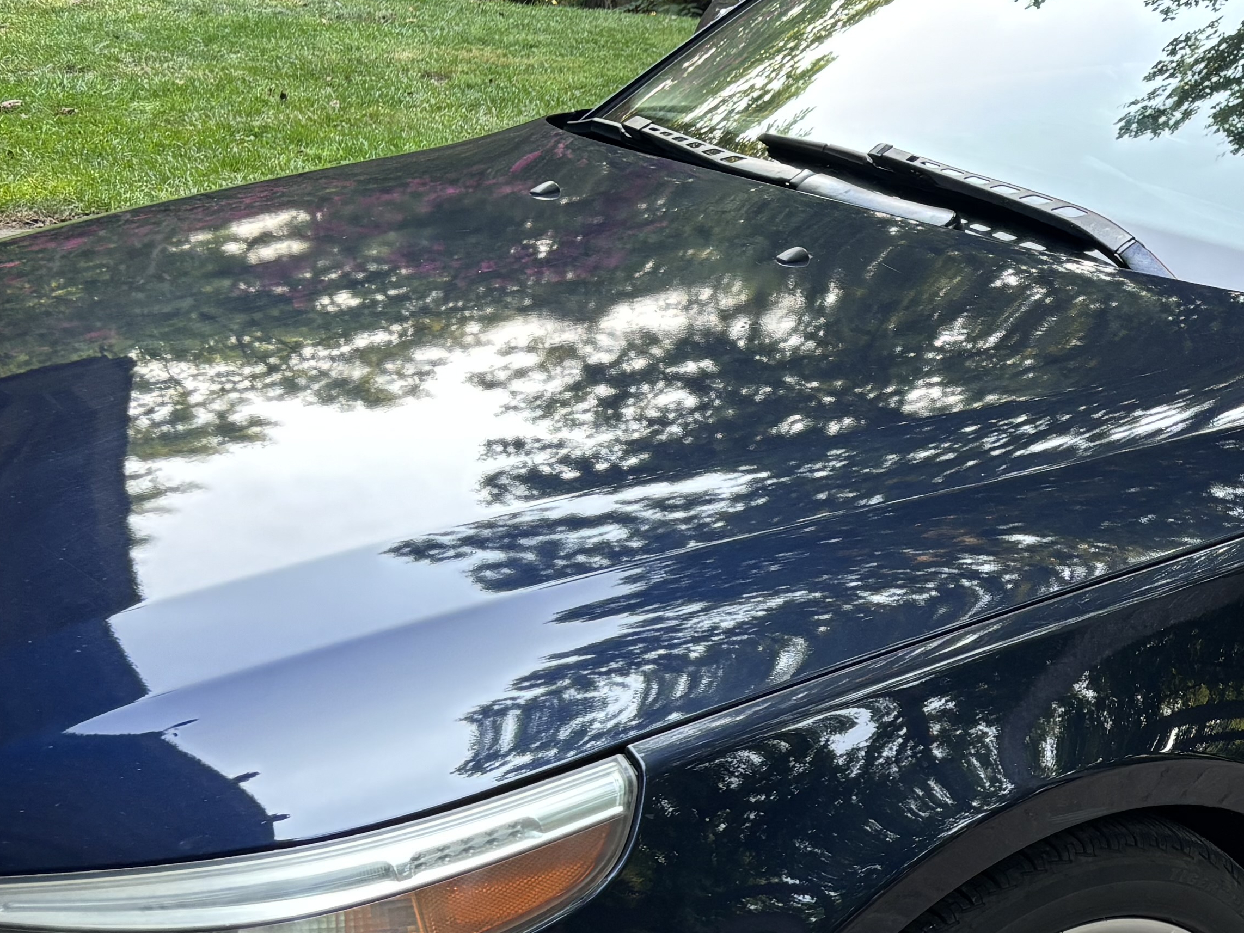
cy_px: 647
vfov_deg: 22.5
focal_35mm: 65
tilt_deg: -20.6
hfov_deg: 26.9
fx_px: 2336
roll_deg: -5.8
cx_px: 1427
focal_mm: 5.96
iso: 80
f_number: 1.6
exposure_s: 1/121
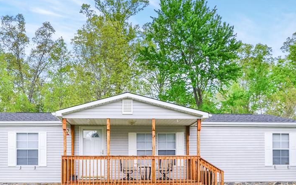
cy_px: 118
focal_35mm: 49
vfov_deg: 26.2
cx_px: 133
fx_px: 395
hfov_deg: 41.0
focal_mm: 22
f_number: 11
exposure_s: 1/320
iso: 400
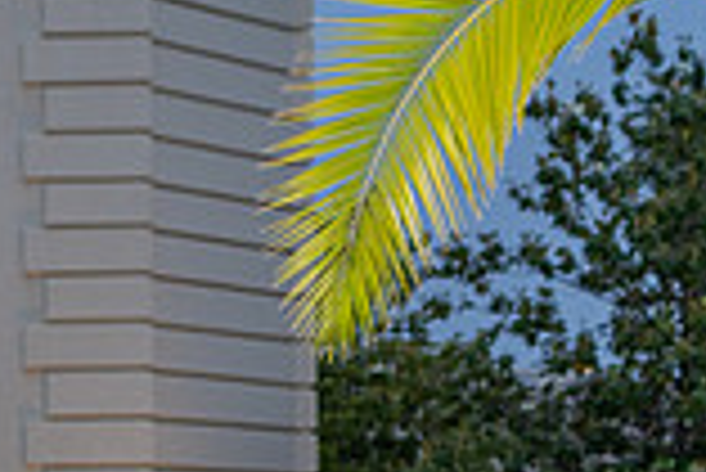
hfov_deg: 13.5
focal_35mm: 141
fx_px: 2768
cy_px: 590
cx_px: -415
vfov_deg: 9.6
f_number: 4
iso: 400
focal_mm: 35
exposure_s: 1/200
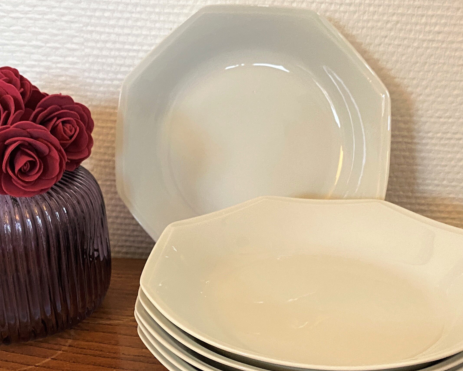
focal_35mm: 48
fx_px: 658
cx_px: 229
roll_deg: -1.3
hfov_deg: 38.8
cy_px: 267
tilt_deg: -25.6
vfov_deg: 31.0
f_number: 1.8
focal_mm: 4.25
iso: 250
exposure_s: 1/50
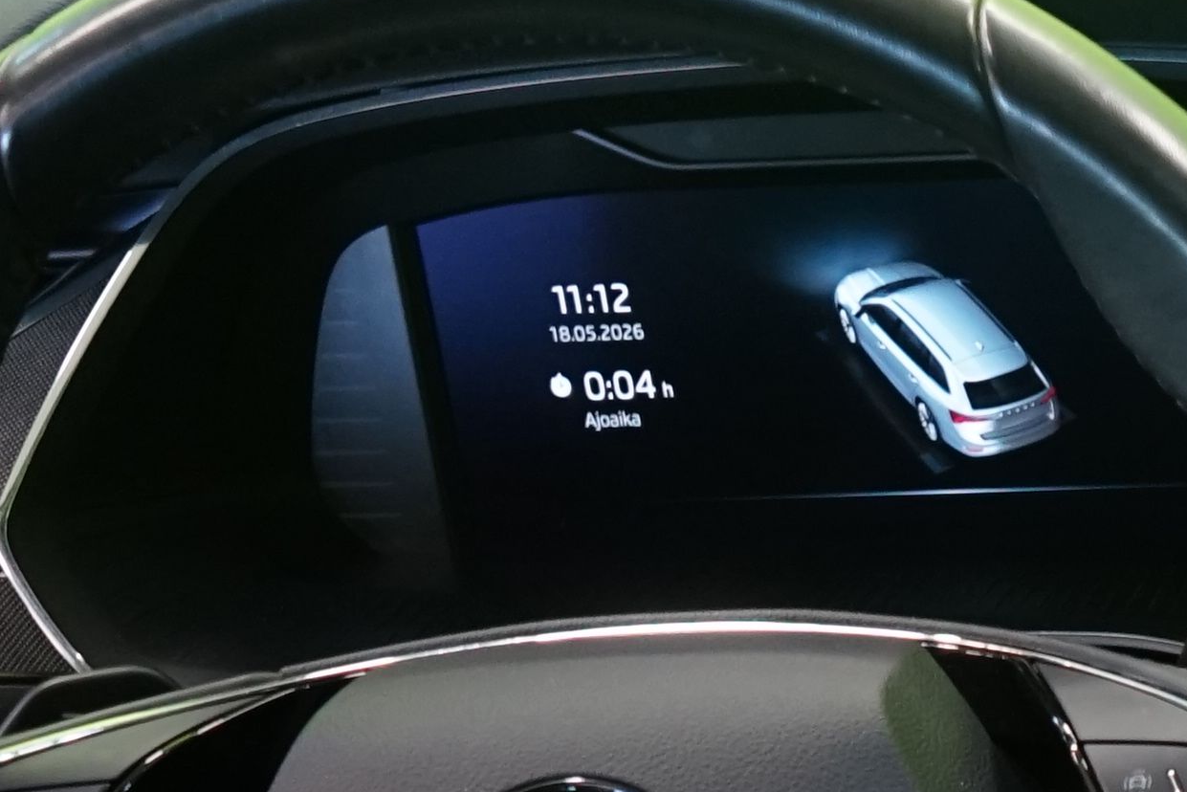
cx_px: 2380
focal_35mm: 145
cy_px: 1519
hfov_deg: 12.5
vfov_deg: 9.0
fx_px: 4782
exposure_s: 1/20
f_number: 5
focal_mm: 30
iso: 1250
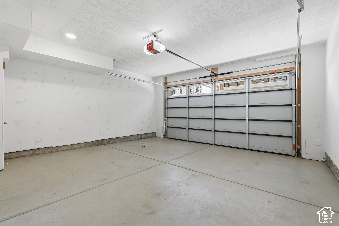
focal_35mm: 16
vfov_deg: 73.8
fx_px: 151
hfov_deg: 96.7
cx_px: 170
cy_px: 113
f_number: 10
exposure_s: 1/160
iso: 250
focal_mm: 16
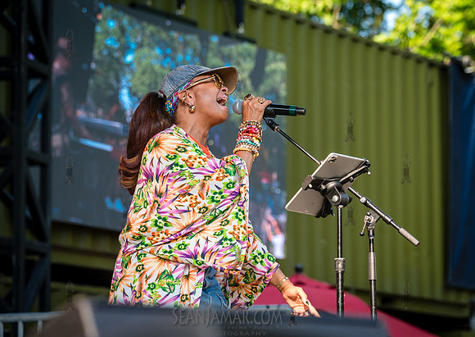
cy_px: 151
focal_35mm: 158
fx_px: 2122
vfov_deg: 9.1
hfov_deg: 12.8
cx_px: 287
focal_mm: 131
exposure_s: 1/500
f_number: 4.5
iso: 400
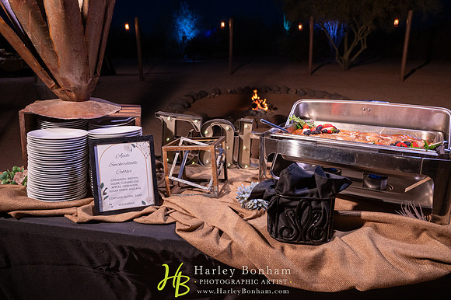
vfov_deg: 47.9
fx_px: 338
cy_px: 150
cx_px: 226
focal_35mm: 27
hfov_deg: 67.4
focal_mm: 27
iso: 1600
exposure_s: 1/125
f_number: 4
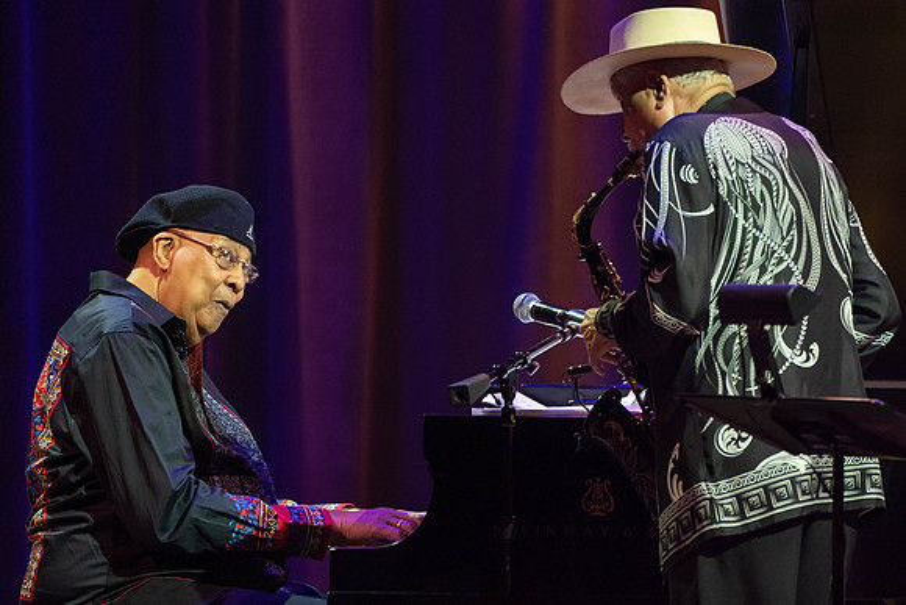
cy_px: 368
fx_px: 14034
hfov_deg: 3.7
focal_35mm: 558
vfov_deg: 2.5
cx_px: 500
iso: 3200
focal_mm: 400
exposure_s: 1/250
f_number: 5.6
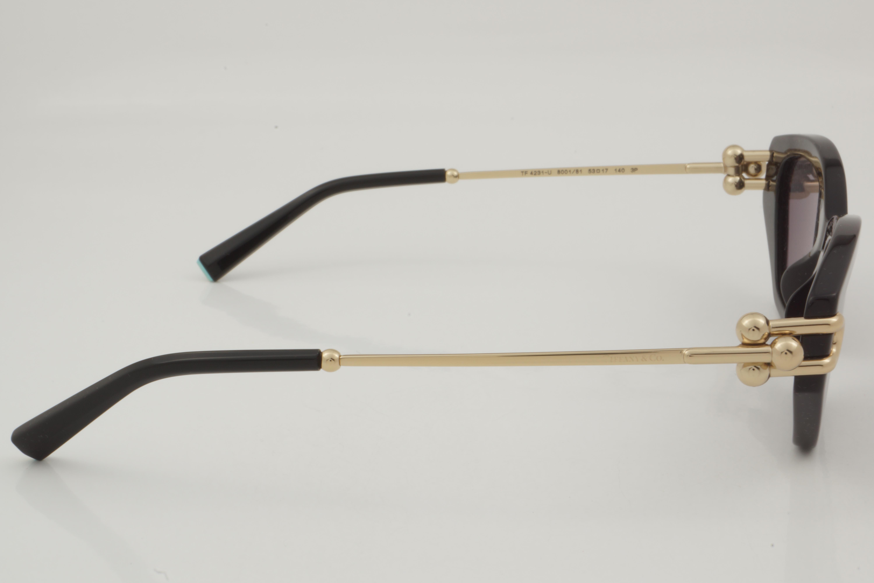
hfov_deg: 27.0
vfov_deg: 18.2
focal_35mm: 75
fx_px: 1821
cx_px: 437
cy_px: 292
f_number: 32
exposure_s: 1/3
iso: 100
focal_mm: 50
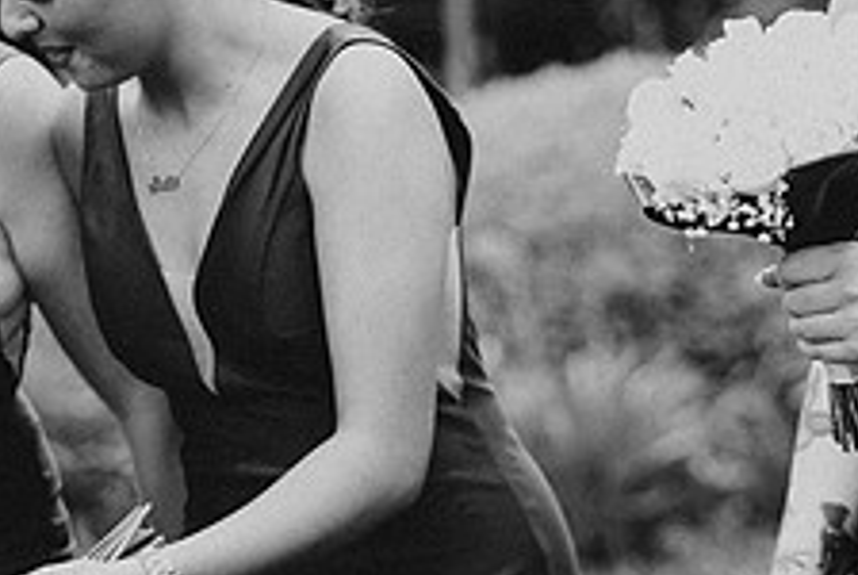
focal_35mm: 220
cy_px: 370
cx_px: 326
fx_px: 5250
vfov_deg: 6.3
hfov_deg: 9.3
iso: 125
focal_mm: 85
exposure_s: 1/640
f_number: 2.8
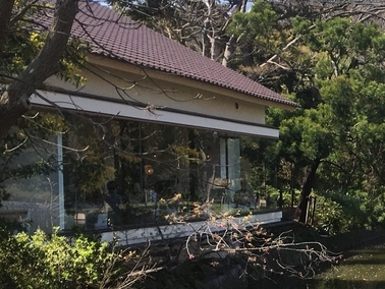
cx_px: 576
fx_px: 1024
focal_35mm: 92
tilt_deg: -3.9
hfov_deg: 18.8
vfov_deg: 15.9
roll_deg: -0.8
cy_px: 248
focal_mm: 4.15
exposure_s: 1/705
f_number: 2.2
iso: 25
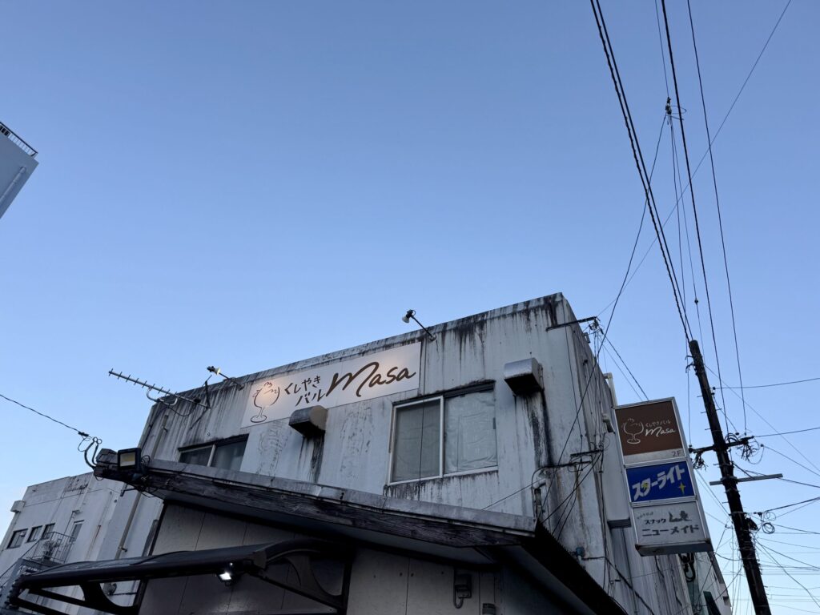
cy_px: 308
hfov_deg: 71.6
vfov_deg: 56.8
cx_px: 410
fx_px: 569
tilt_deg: +36.9
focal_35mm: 24
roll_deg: -3.7
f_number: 1.78
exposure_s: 1/822
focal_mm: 6.76
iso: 80
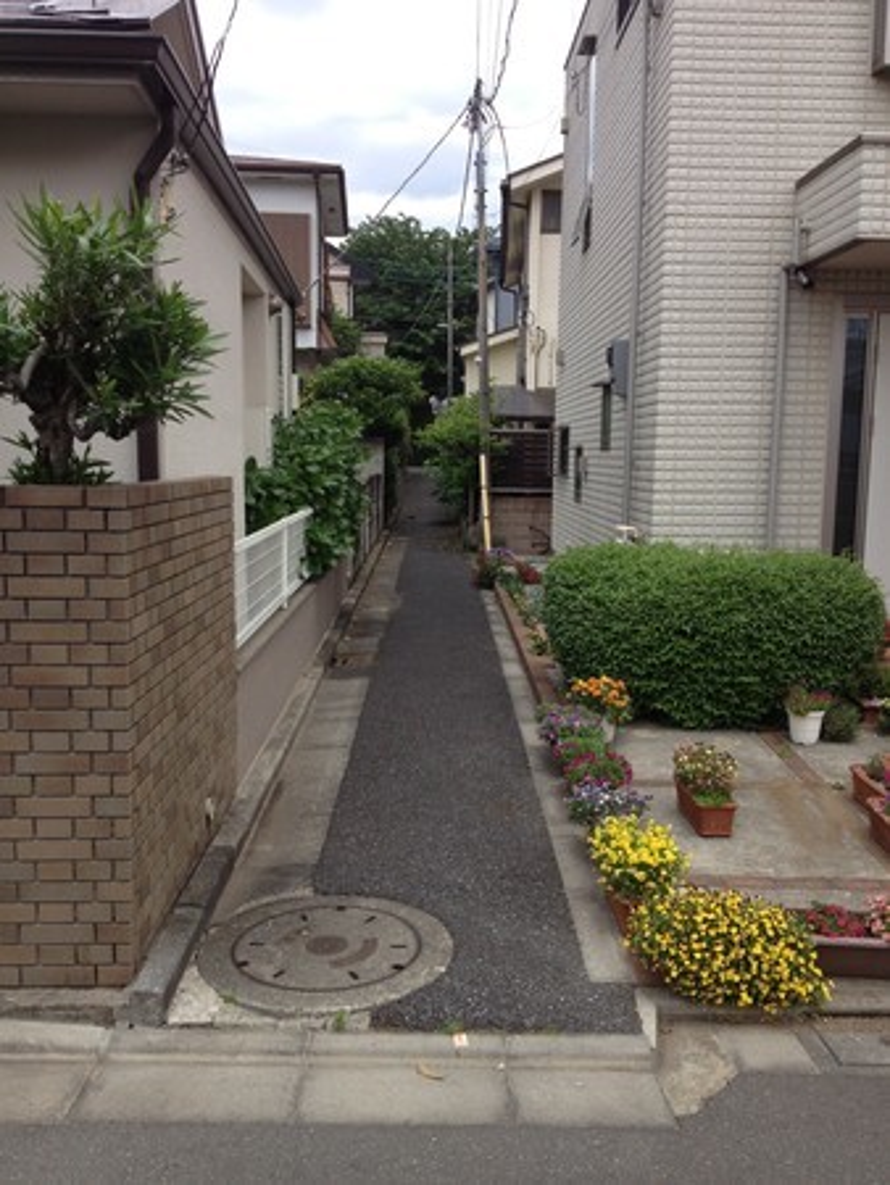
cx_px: 445
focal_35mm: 35
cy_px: 592
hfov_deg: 40.7
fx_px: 1199
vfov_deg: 52.6
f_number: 2.4
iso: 64
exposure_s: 1/836
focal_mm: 4.28
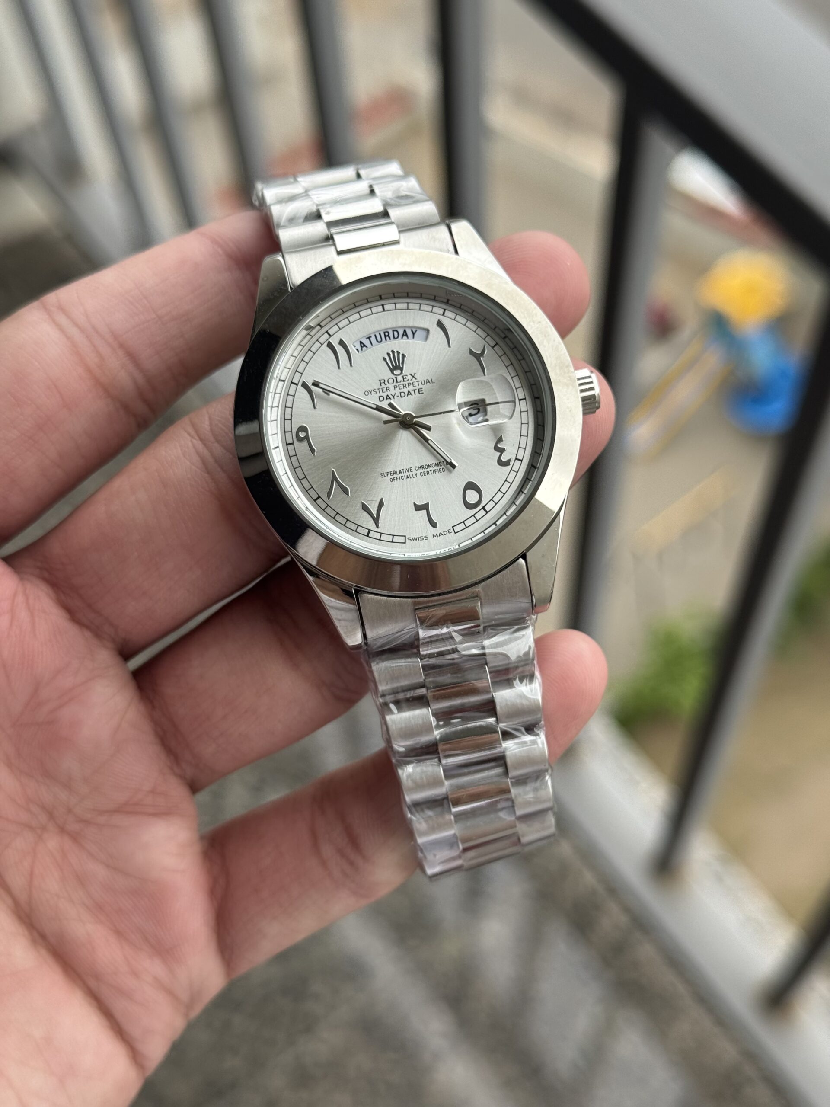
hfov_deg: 30.3
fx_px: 1535
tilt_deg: -62.3
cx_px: 415
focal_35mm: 48
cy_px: 554
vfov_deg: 39.7
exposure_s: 1/658
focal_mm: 6.76
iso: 64
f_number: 1.78
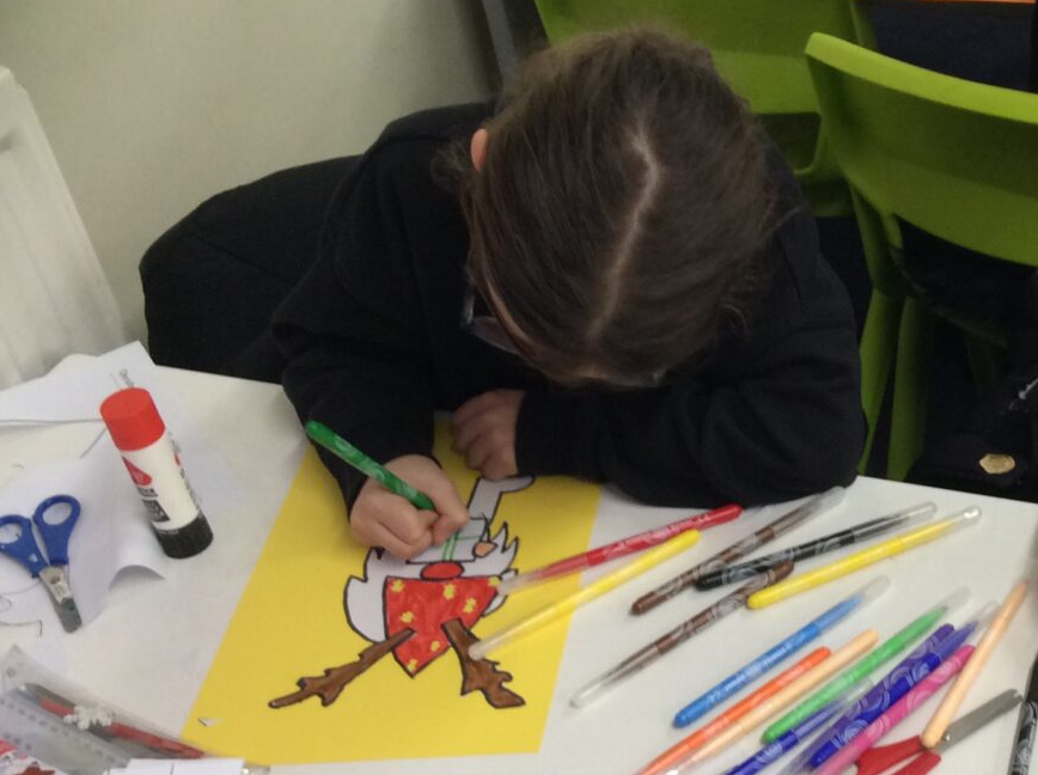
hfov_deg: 31.0
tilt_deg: -39.5
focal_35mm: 60
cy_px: 411
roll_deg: +7.6
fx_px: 1796
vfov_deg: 24.3
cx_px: 903
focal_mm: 3.3
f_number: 2.4
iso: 80
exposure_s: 1/25
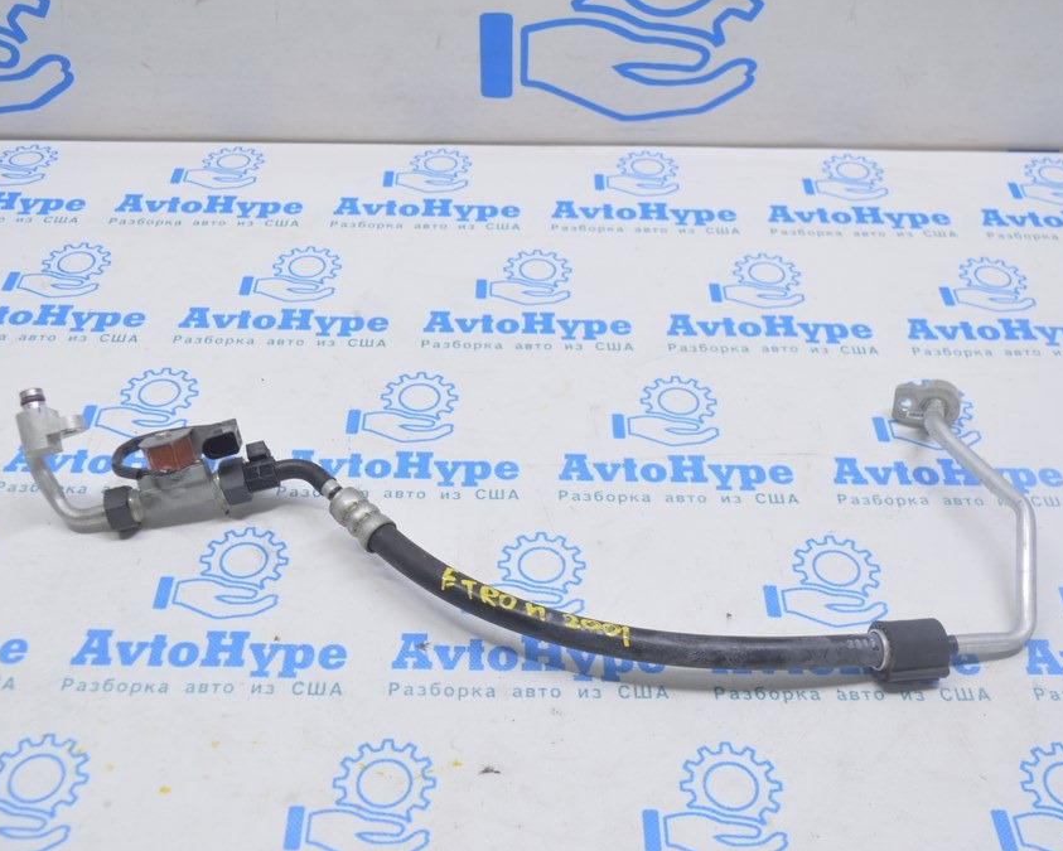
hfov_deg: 44.8
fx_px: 1290
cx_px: 514
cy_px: 424
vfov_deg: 36.5
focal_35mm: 41
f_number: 5.6
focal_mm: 24
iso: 400
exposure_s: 1/20
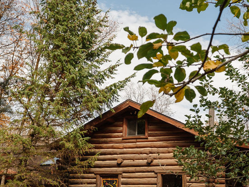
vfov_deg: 31.7
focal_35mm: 45
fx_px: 324
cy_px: 133
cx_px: 181
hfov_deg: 41.1
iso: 160
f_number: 4
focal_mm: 16.6
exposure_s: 1/500
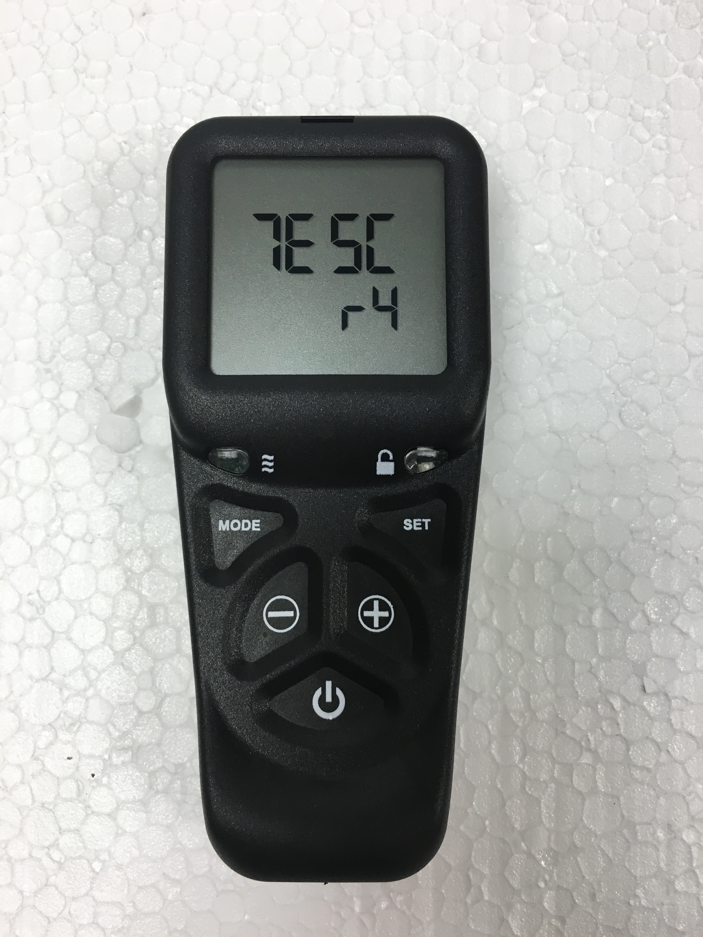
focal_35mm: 29
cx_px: 352
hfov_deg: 48.2
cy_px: 468
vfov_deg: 61.7
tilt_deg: -84.3
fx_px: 785
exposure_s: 1/33
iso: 50
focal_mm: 4.15
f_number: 2.2
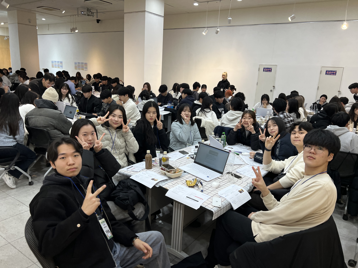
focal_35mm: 26
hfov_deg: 67.3
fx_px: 269
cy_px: 134
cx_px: 179
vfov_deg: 53.1
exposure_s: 1/120
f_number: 1.5
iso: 64
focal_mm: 5.7
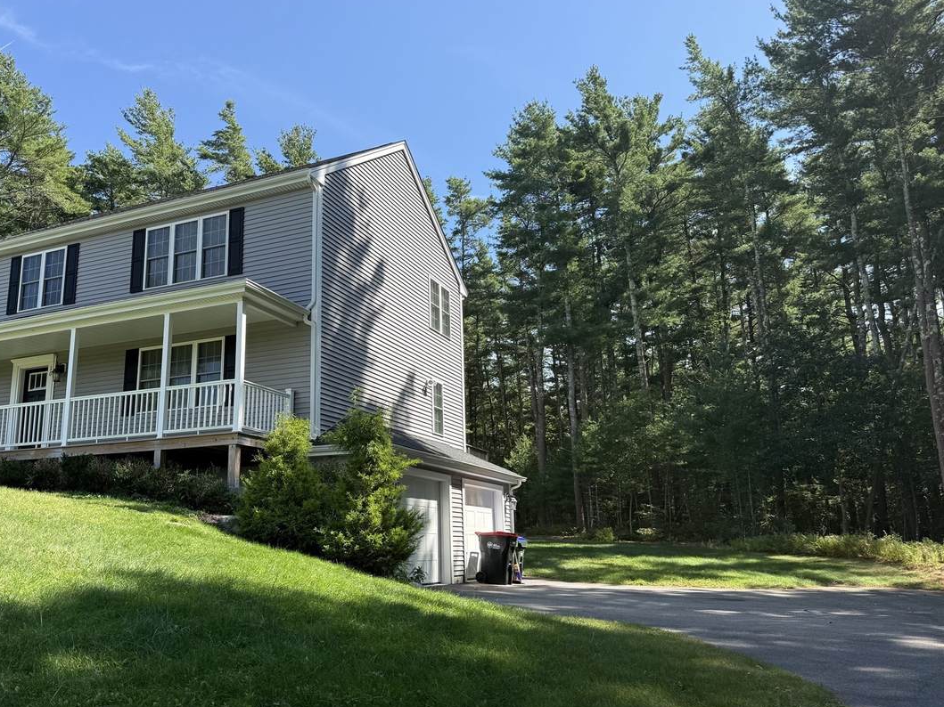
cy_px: 363
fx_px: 791
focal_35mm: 29
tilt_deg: +13.0
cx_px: 374
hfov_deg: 61.1
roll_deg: +0.2
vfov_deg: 48.2
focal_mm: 6.76
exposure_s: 1/1812
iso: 80
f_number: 1.78
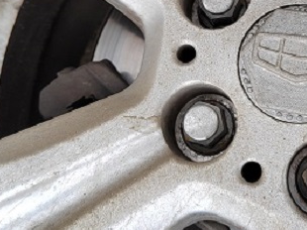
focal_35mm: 52
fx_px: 461
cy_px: 42
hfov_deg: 35.4
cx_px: 254
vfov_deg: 27.4
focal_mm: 5.52
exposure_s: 1/100
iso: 150
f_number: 1.9
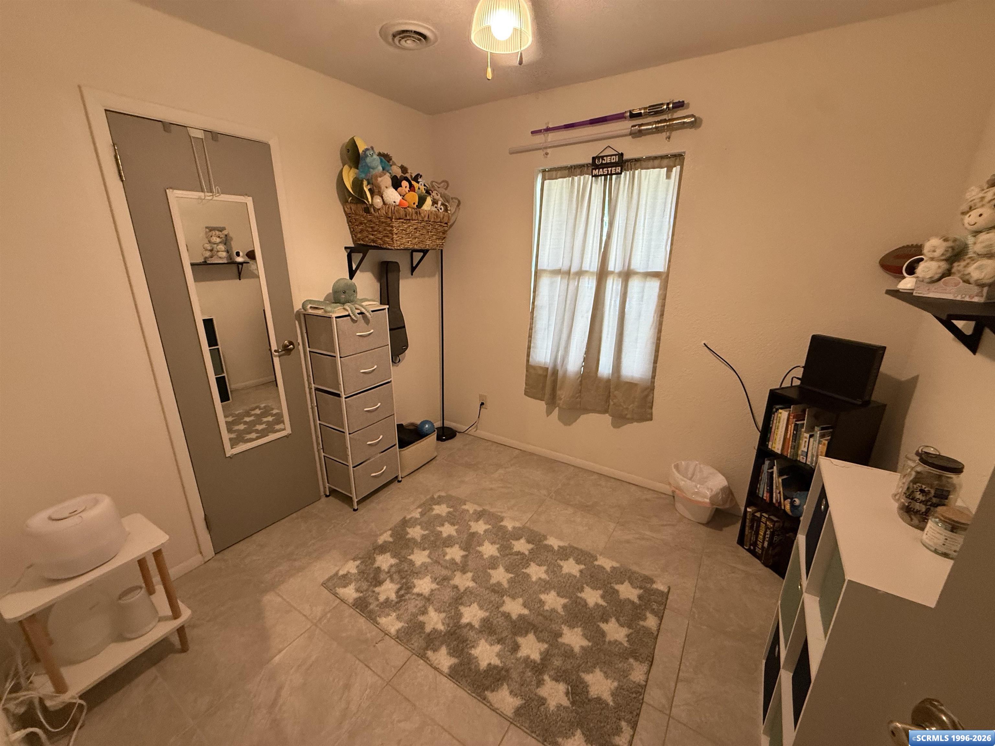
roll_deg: -0.7
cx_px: 498
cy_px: 373
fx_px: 402
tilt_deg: -16.1
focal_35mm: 14
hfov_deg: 102.1
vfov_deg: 85.7
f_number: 2.2
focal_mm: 2.22
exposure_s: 1/60
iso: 400
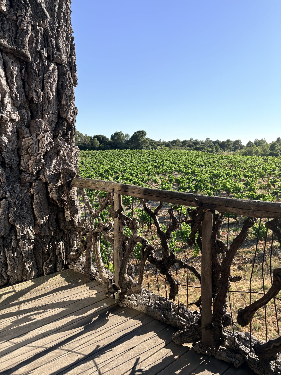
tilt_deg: -6.2
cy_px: 188
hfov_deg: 53.1
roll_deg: +1.0
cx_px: 140
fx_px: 281
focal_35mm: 26
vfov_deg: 67.3
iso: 50
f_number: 1.6
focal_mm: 5.96
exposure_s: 1/2985
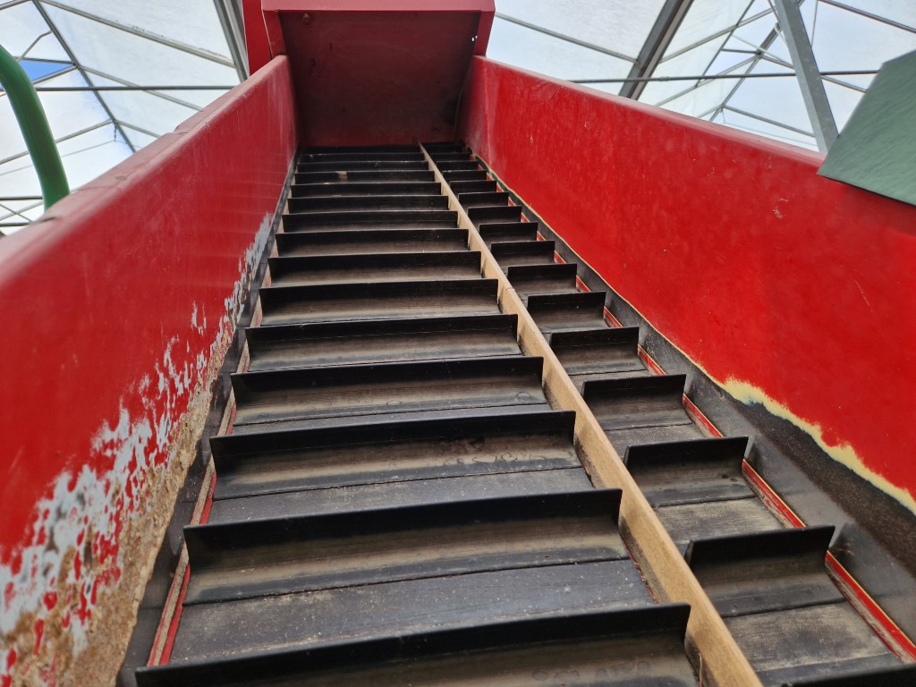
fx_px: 609
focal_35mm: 23
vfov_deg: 58.9
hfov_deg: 73.9
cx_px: 458
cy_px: 344
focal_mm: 5.4
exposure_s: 1/465
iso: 50
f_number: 1.8
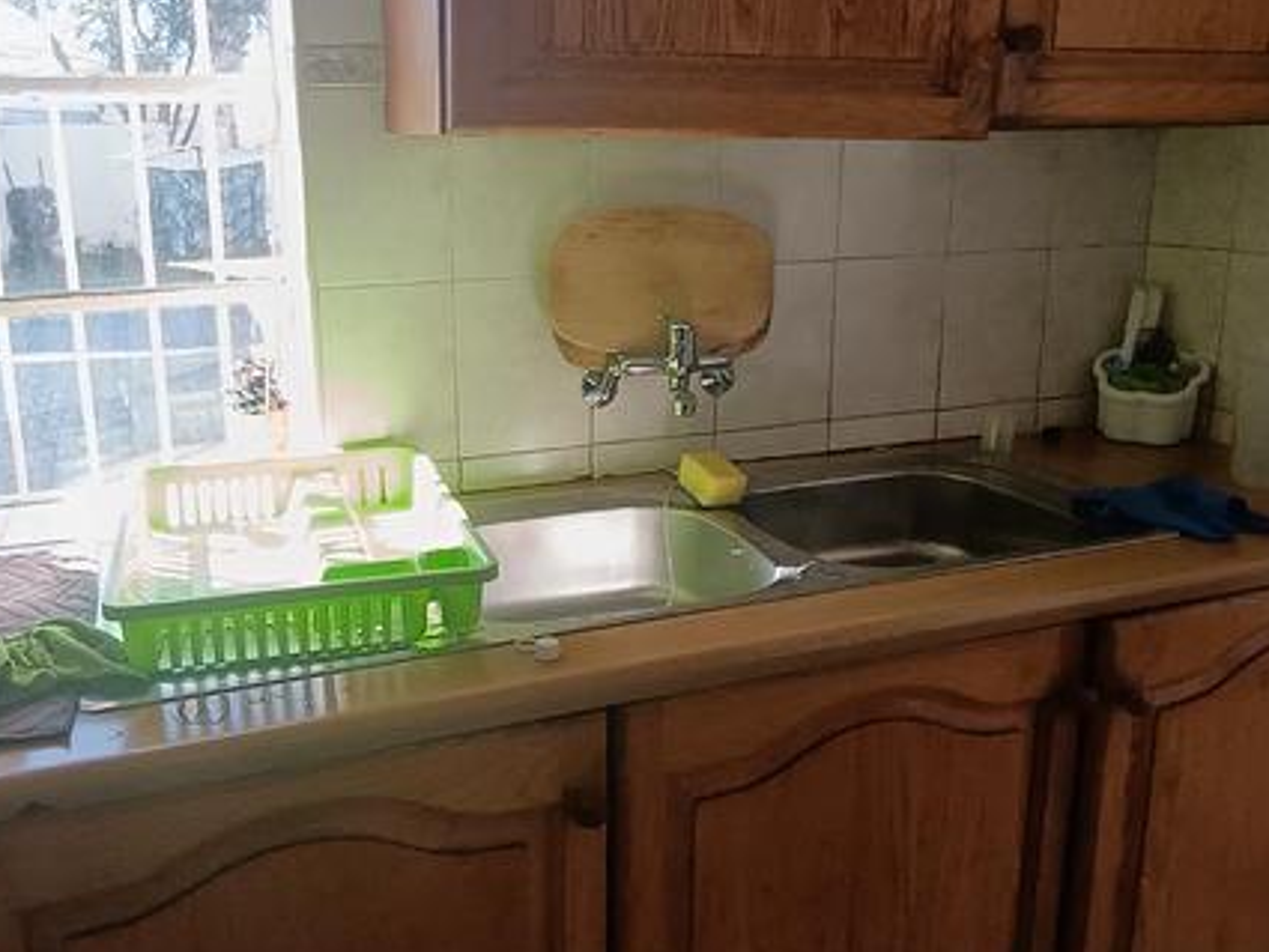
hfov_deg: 56.5
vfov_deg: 44.0
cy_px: 403
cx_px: 534
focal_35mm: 32
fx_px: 1173
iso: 222
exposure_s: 1/100
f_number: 2.2
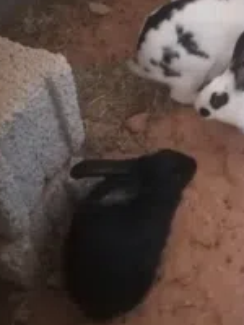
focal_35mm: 54
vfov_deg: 35.5
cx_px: 194
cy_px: 135
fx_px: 508
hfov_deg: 26.6
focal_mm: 5.3
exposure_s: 1/14.3
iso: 3200
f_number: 1.8
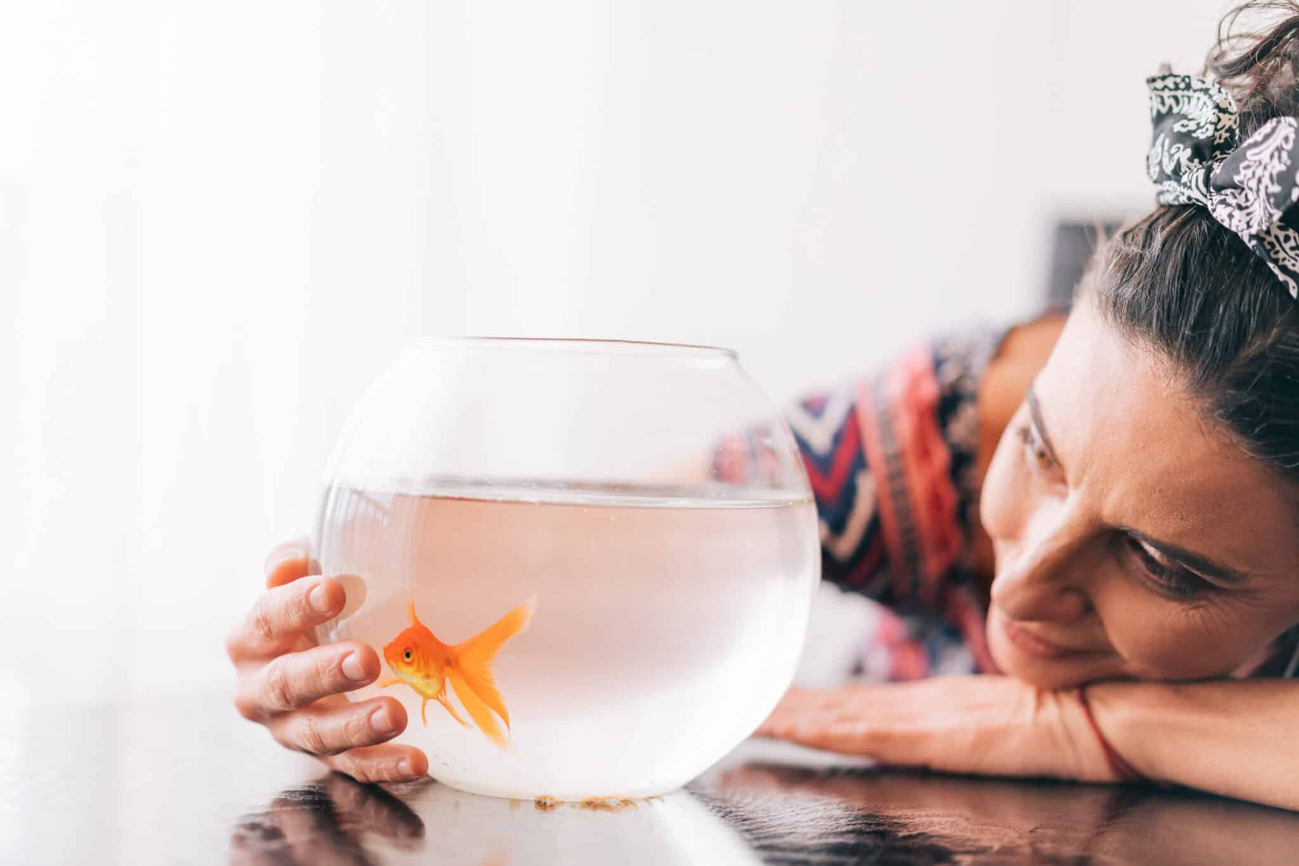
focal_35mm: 55
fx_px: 1984
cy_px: 433
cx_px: 650
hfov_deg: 36.2
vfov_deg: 24.6
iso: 200
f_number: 1.8
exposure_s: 1/250
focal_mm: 55
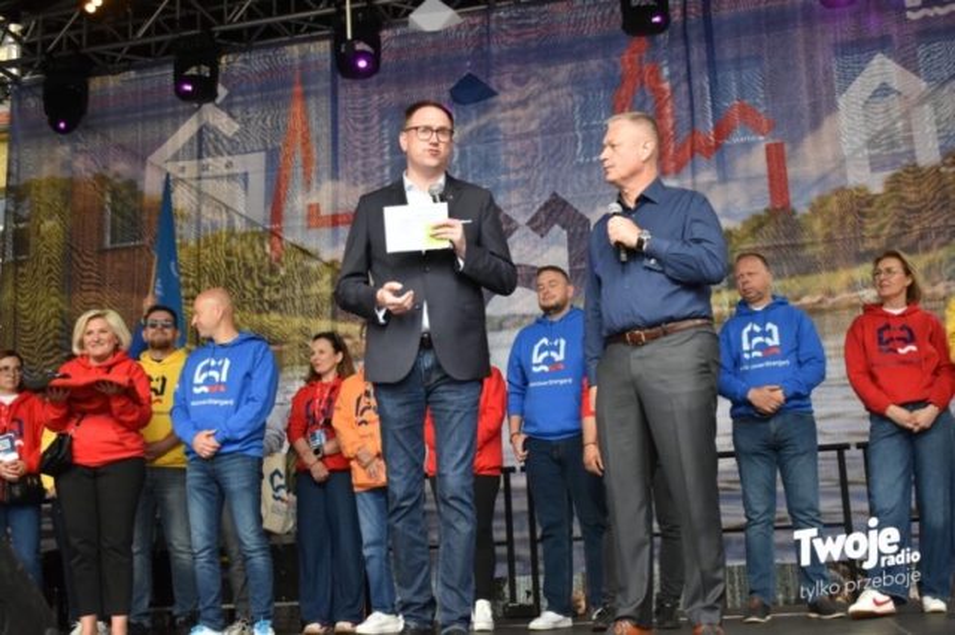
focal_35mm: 46
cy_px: 318
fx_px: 1233
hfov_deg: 42.3
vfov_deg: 28.9
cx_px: 478
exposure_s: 1/500
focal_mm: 31
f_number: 4.2
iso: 900
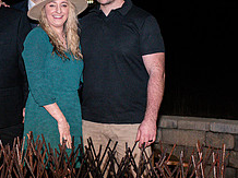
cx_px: 1
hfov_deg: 19.5
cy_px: 77
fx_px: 673
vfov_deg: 15.1
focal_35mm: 98
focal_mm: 35
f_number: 5.6
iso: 2500
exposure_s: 1/200
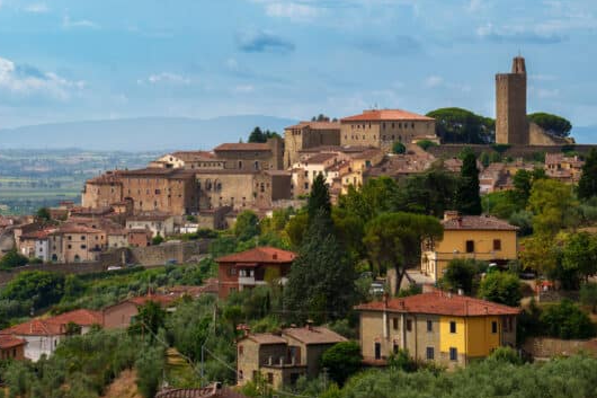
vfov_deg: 8.3
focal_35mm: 166
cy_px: 137
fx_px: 2752
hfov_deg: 12.4
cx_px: 237
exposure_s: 1/320
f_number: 9
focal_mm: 110
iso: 100
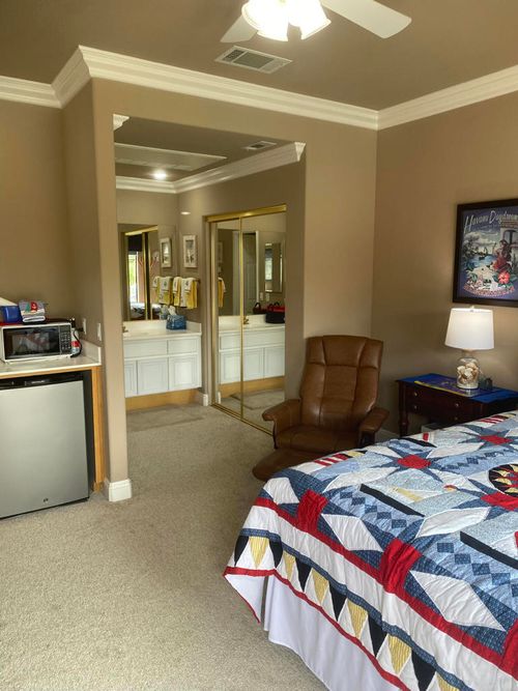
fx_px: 519
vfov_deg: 67.3
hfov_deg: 53.0
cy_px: 346
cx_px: 259
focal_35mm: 26
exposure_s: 1/120
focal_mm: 4.25
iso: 80
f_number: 1.8
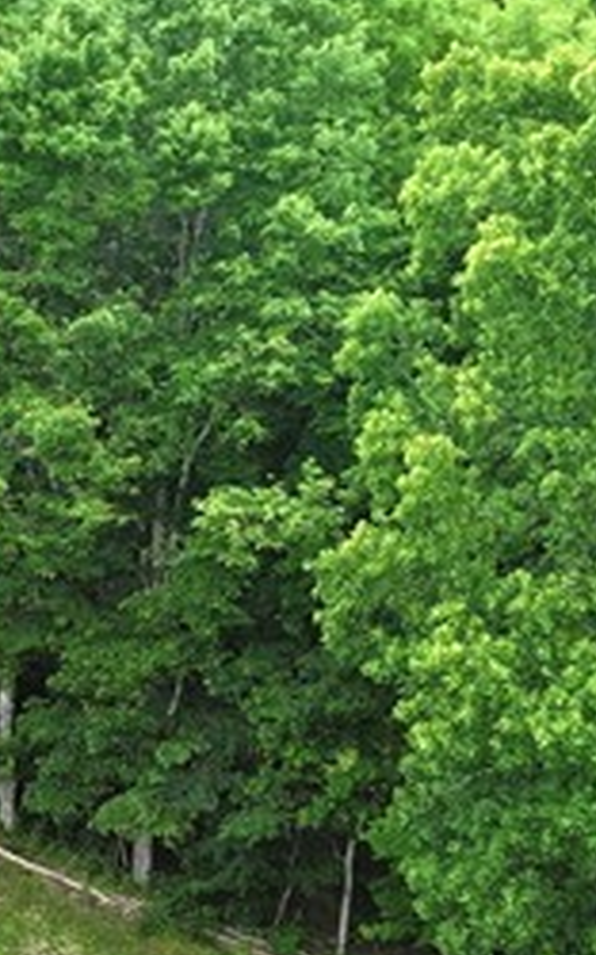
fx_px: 2706
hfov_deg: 12.4
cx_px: 4
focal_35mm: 104
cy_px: 770
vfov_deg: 19.8
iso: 100
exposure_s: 1/160
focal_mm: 12.29
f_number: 4.5
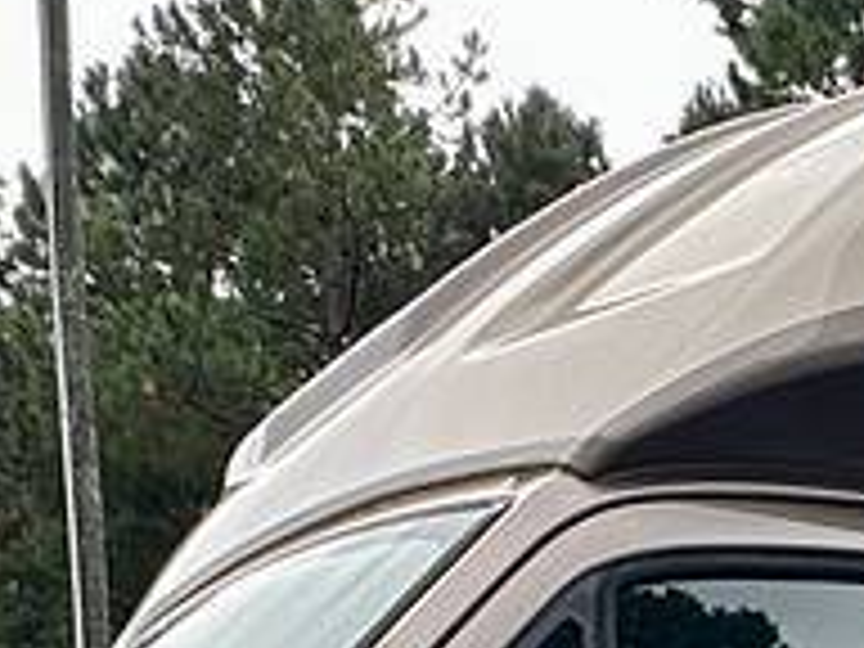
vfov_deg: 15.1
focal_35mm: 73
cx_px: 734
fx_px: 1822
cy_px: 1404
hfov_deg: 26.0
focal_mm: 2.22
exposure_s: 1/375
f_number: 2.2
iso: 40
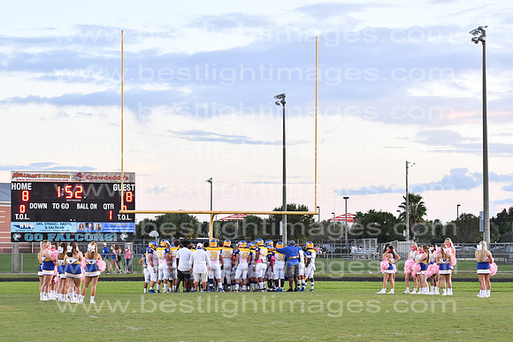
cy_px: 171
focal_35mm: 105
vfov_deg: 13.0
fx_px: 1497
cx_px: 256
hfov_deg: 19.5
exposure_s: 1/800
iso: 1600
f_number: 4
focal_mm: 70
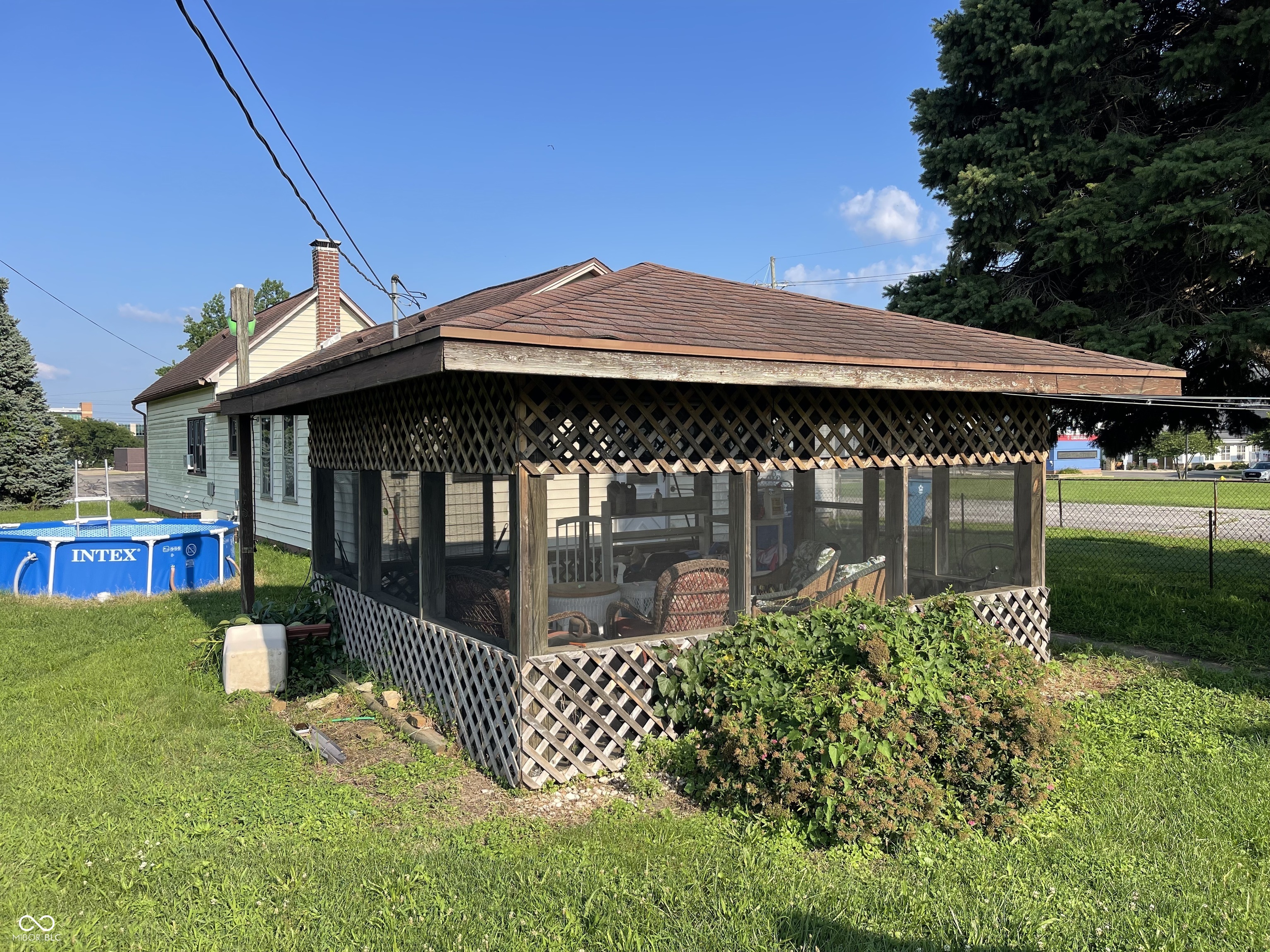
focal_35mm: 25
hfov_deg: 69.4
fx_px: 917
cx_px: 635
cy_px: 476
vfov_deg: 54.9
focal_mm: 5.1
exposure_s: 1/2083
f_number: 1.6
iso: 32
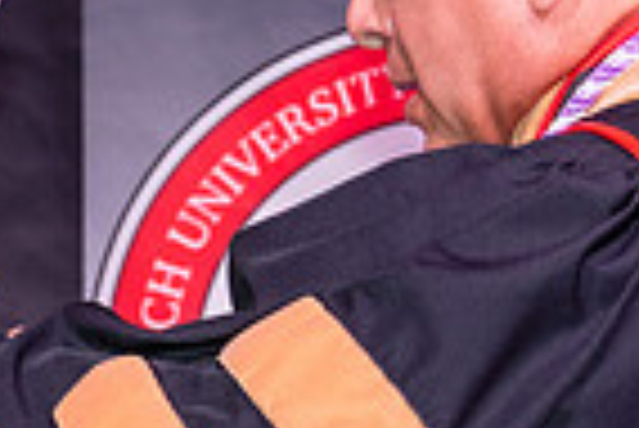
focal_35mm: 380
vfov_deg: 3.6
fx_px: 6752
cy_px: 407
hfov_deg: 5.4
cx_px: 55
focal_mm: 70
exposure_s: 1/160
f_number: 5.6
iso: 800
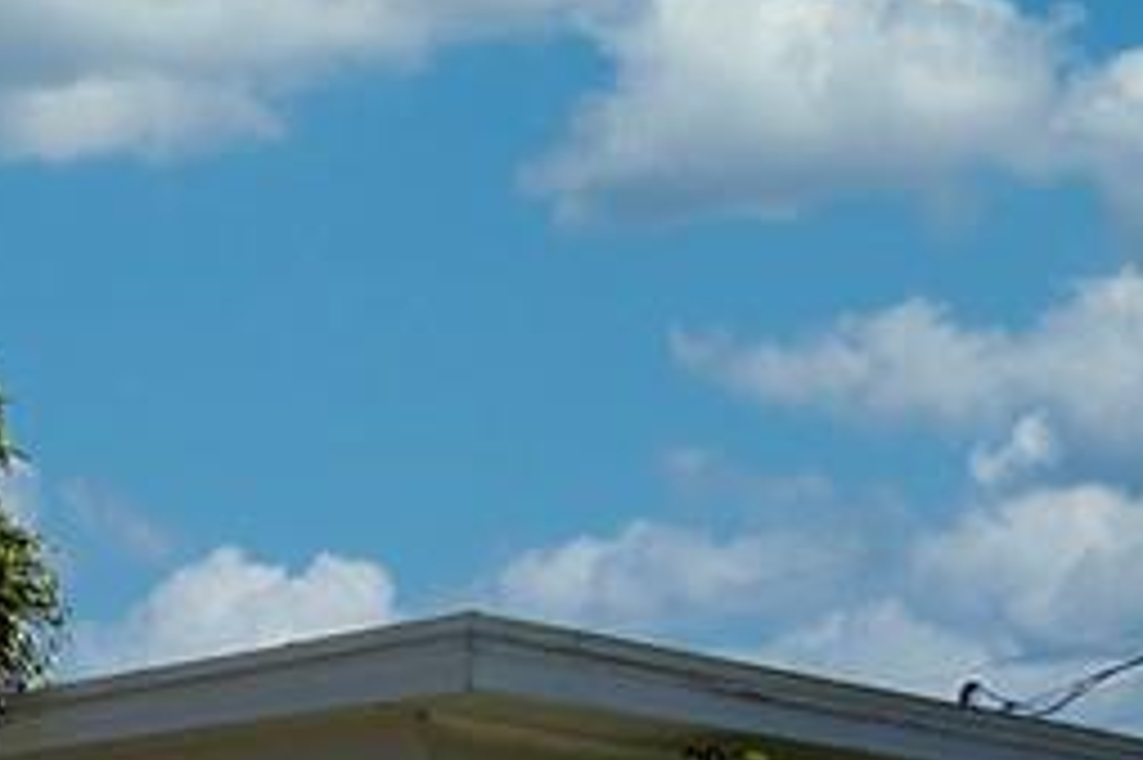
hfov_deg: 23.8
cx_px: -252
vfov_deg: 16.1
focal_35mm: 77
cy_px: 1169
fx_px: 2443
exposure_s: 1/160
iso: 100
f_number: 10
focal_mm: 18
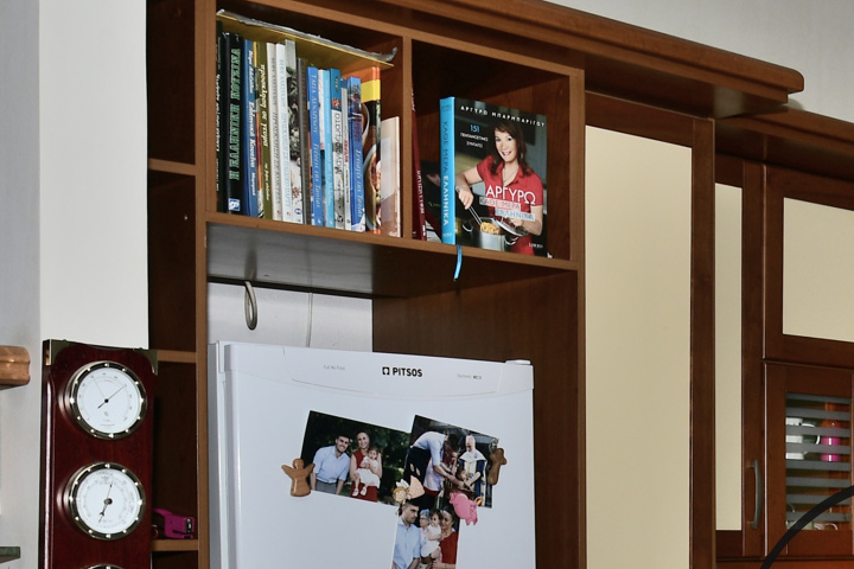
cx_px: 943
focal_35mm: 72
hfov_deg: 25.9
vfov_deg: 17.9
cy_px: 704
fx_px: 1708
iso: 100
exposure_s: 1/200
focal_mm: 18
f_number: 9
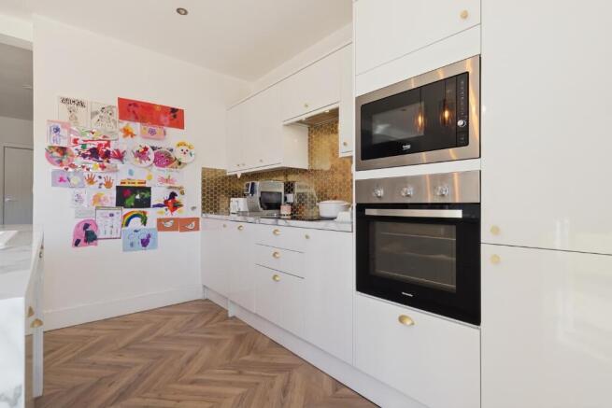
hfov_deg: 95.0
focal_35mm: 16
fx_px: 281
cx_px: 306
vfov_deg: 72.1
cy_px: 204
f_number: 8
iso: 800
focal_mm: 11
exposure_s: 1/200
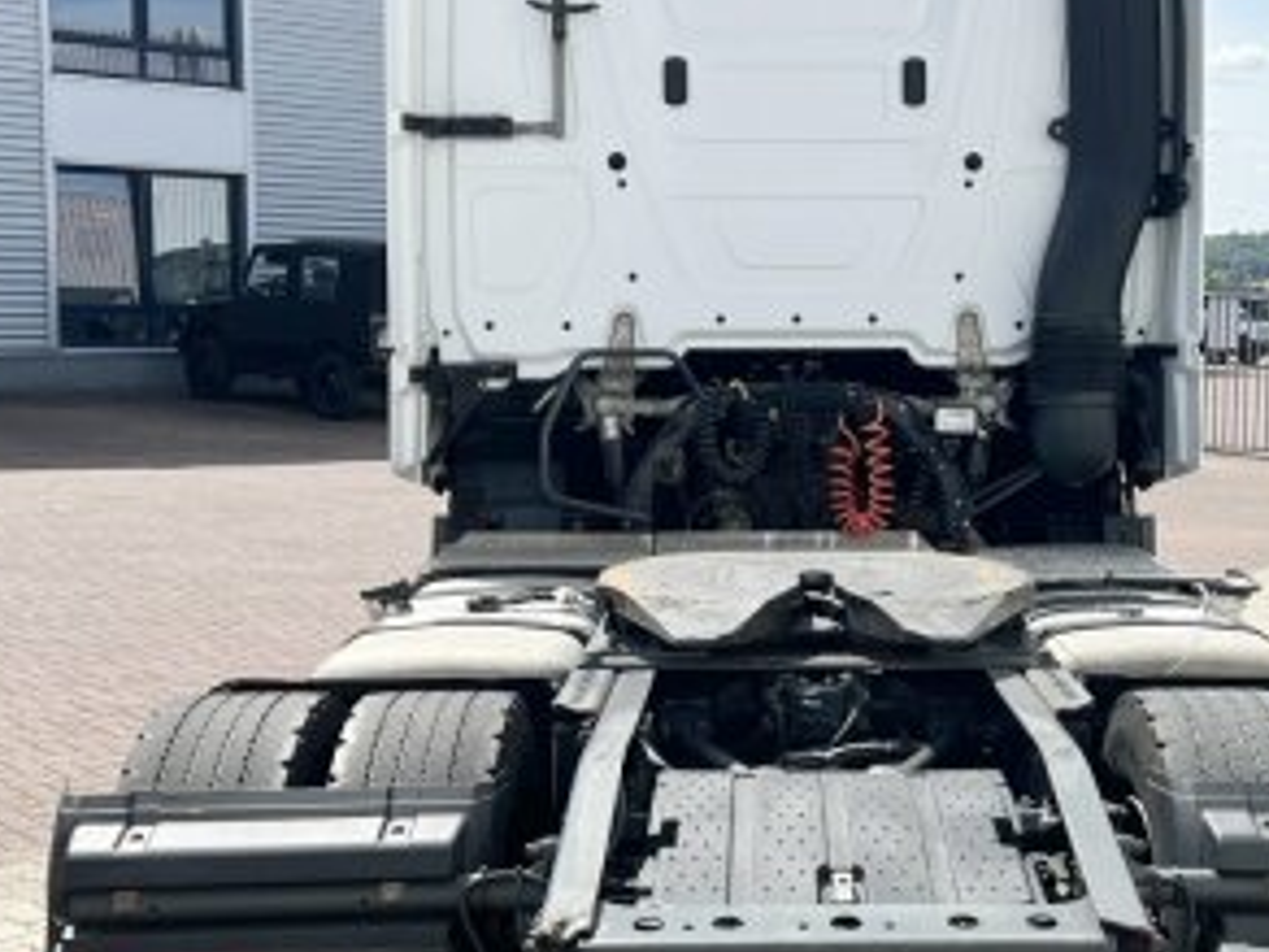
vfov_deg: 25.7
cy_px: 513
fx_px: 2090
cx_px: 839
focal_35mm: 57
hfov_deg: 33.5
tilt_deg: -6.1
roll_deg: +0.5
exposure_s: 1/4444
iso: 50
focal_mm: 5.7
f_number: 1.5
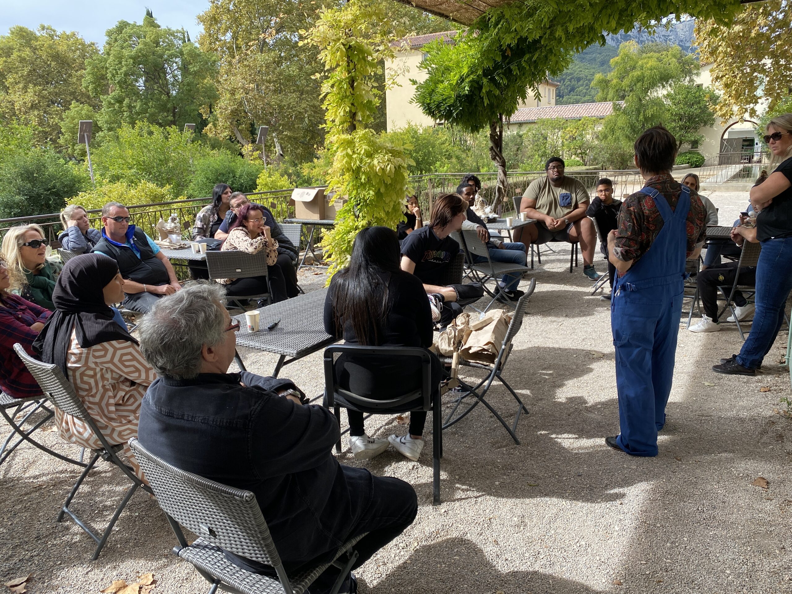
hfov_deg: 67.3
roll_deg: +1.8
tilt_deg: -12.6
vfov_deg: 53.1
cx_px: 396
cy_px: 297
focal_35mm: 26
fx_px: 595
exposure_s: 1/702
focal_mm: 4.25
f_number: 1.8
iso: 32
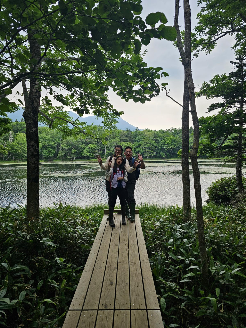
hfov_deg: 58.9
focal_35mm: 23
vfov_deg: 73.9
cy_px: 164
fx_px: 218
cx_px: 123
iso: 10
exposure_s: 1/202
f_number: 1.7
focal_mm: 6.3
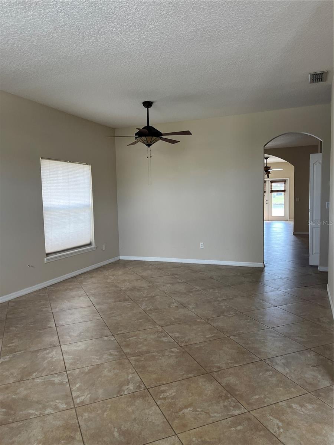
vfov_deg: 67.3
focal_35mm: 26
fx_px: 334
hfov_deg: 53.1
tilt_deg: -4.9
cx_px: 167
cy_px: 222
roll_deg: +1.8
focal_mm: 5.1
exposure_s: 1/104
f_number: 1.6
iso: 125
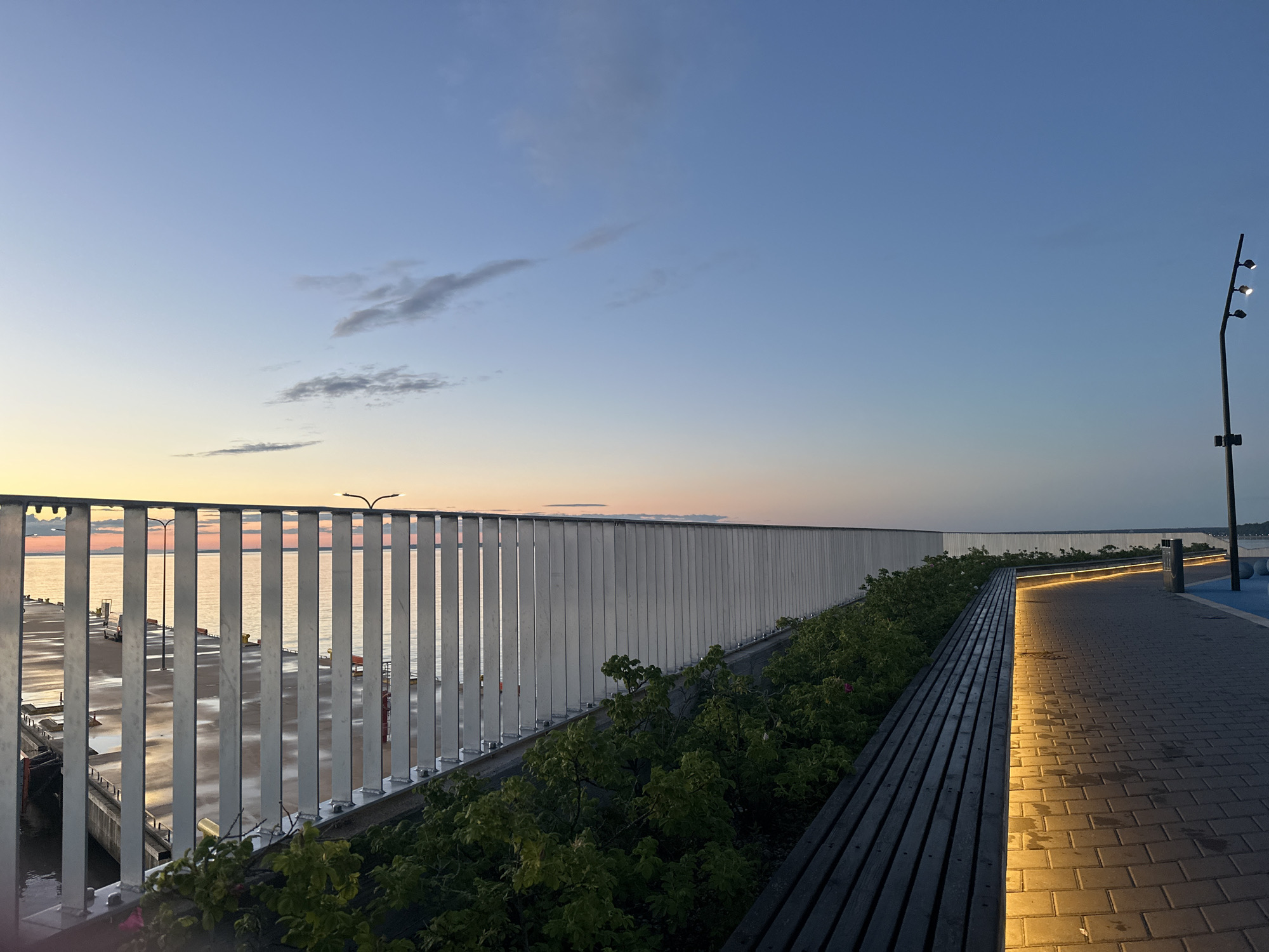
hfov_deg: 71.6
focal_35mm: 24
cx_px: 634
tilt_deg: +3.7
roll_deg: -0.2
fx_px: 880
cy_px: 476
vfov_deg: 56.8
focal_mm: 6.86
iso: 200
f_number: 1.78
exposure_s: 1/121
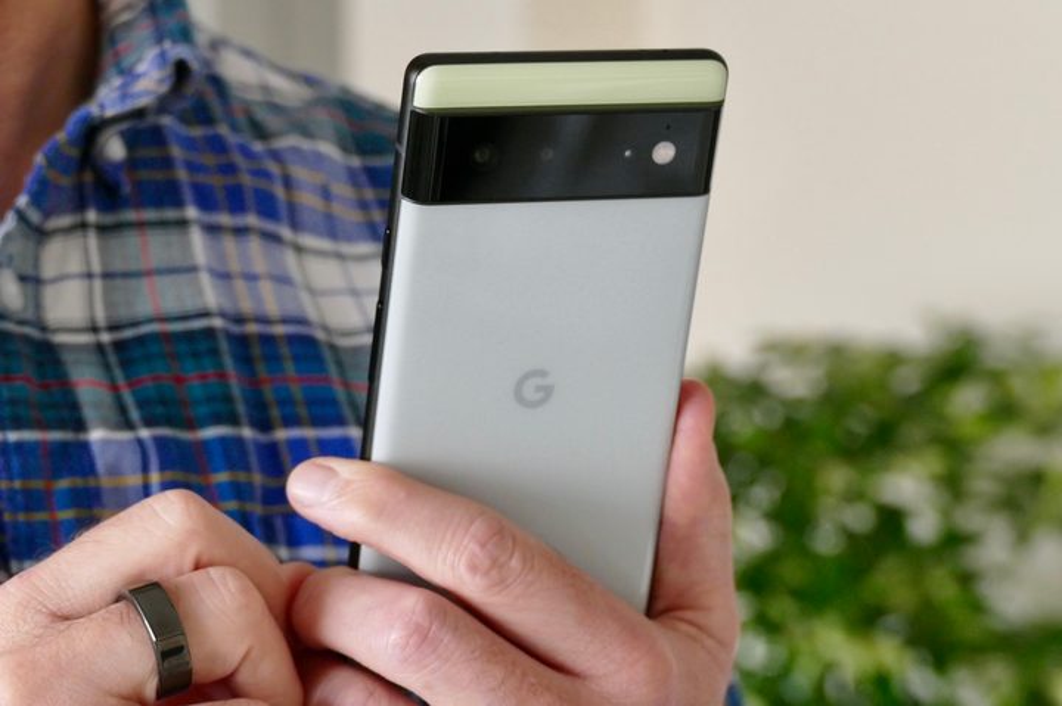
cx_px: 531
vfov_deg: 10.5
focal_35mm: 130
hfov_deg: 15.8
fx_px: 3832
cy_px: 353
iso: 1600
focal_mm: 47.46
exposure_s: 1/40
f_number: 4.5
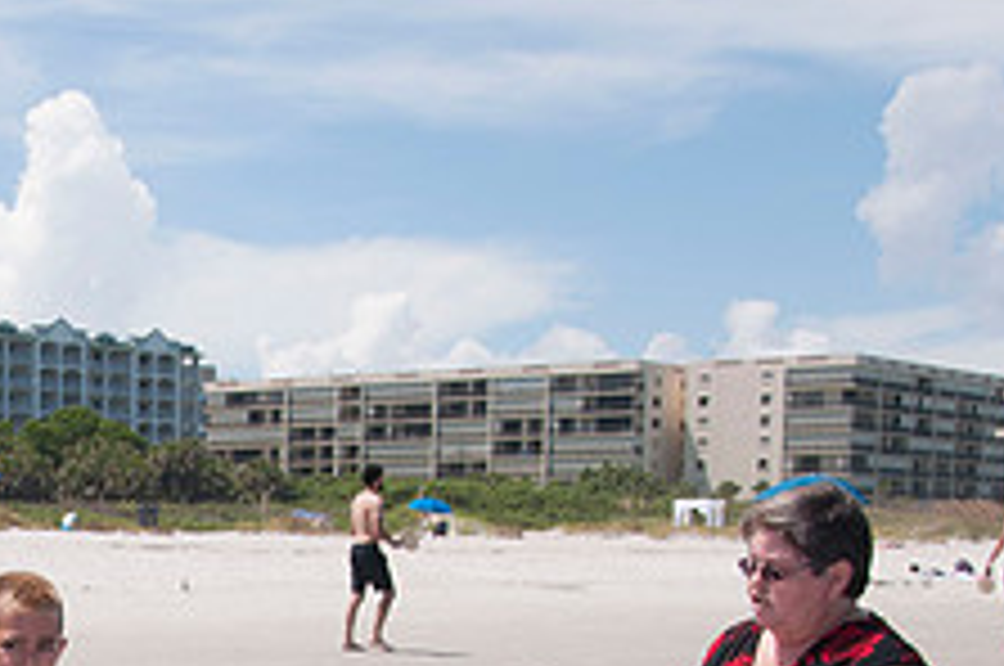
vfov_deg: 15.2
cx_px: -81
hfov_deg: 22.4
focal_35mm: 86
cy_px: 835
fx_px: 2395
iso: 100
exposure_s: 1/250
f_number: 10
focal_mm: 22
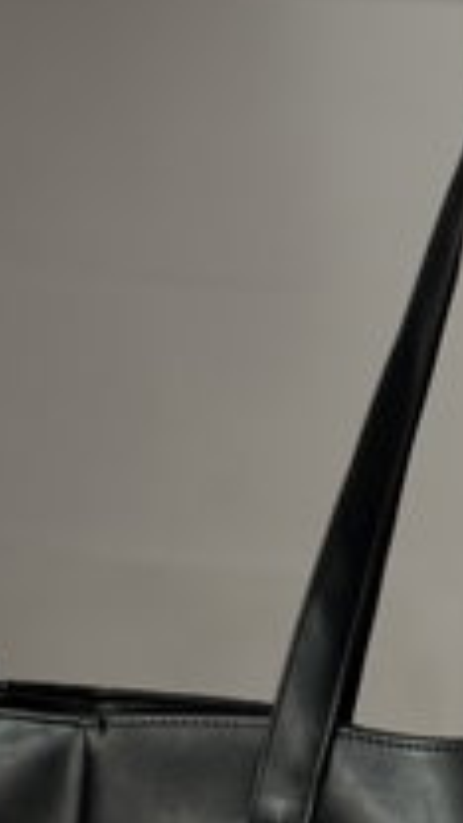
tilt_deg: -13.4
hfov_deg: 8.9
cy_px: 841
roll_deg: -3.3
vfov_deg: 15.7
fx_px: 2925
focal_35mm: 134
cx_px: 554
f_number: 1.78
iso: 100
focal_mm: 6.76
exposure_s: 1/78
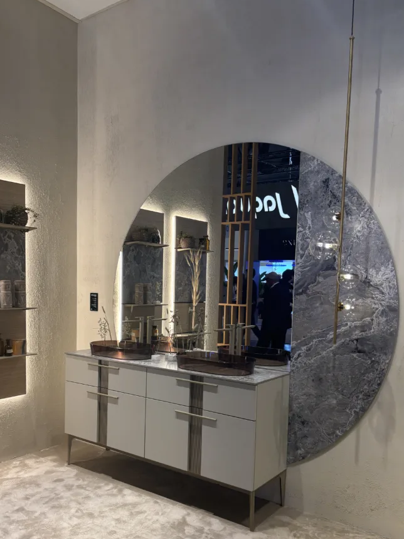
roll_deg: -1.8
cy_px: 320
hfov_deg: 45.4
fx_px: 483
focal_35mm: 31
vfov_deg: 58.0
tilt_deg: -4.8
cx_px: 181
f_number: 1.6
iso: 100
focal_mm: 5.96
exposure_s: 1/100
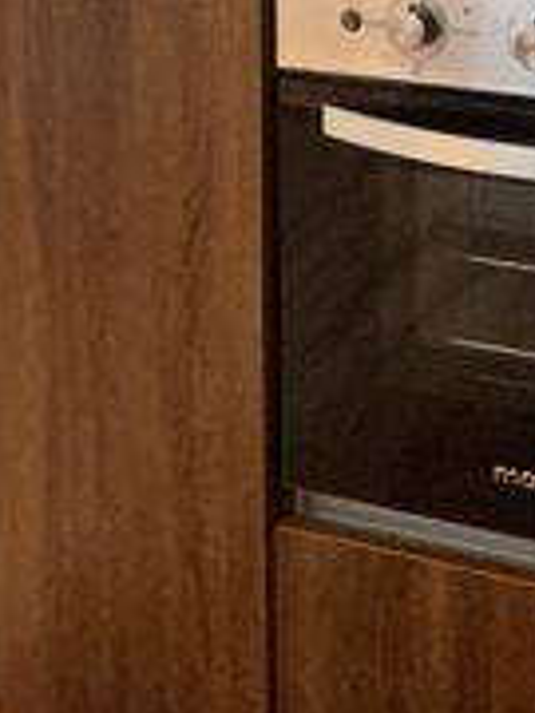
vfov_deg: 29.7
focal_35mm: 52
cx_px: 662
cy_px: -208
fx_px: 1072
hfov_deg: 25.0
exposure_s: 1/60
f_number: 2.2
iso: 640
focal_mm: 2.22
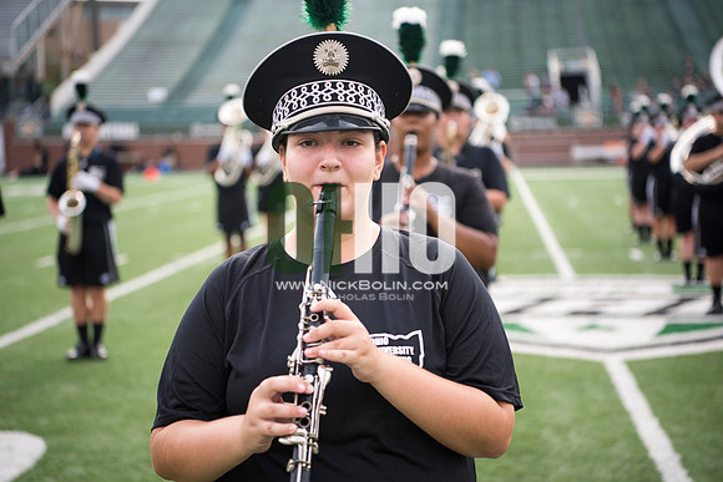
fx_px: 1406
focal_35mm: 70
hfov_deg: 28.8
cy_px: 241
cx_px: 362
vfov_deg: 19.5
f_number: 2.8
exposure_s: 1/2000
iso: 400
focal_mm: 70
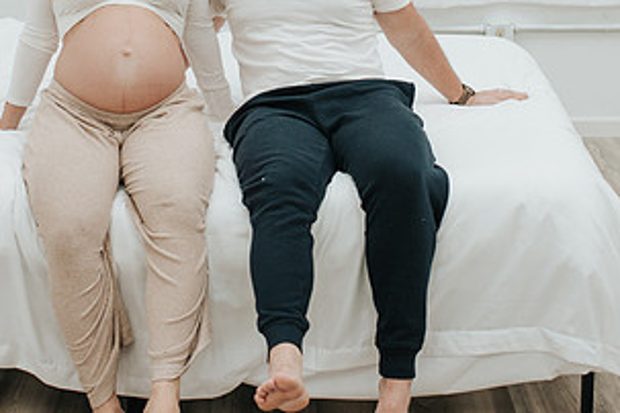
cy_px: 12
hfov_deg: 25.6
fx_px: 1360
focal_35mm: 79
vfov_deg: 16.9
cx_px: 252
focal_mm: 35
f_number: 2.8
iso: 220
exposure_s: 1/250
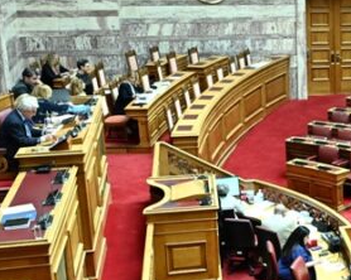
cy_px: 142
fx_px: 862
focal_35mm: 83
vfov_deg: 18.5
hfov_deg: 20.6
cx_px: 481
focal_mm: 24
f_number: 4.5
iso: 1600
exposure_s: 1/200
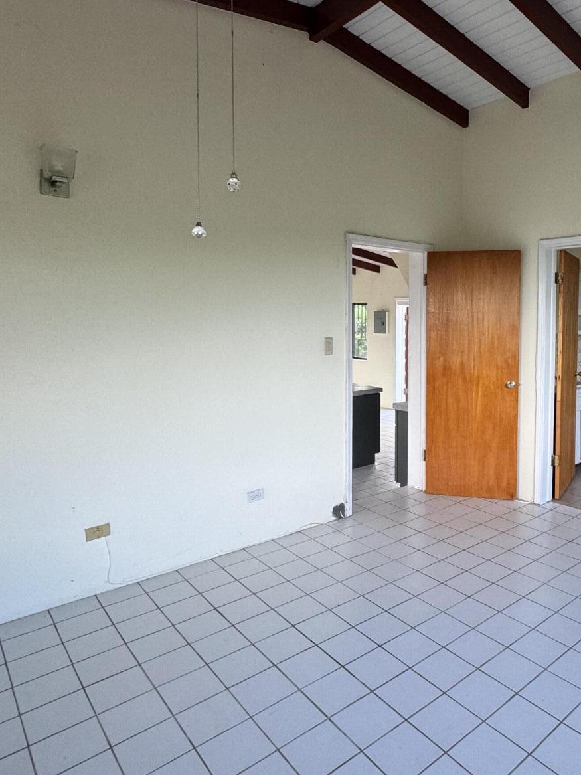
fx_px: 537
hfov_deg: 54.2
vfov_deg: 71.4
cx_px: 434
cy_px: 349
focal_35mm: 24
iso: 125
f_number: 2.2
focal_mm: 2.22
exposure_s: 1/99
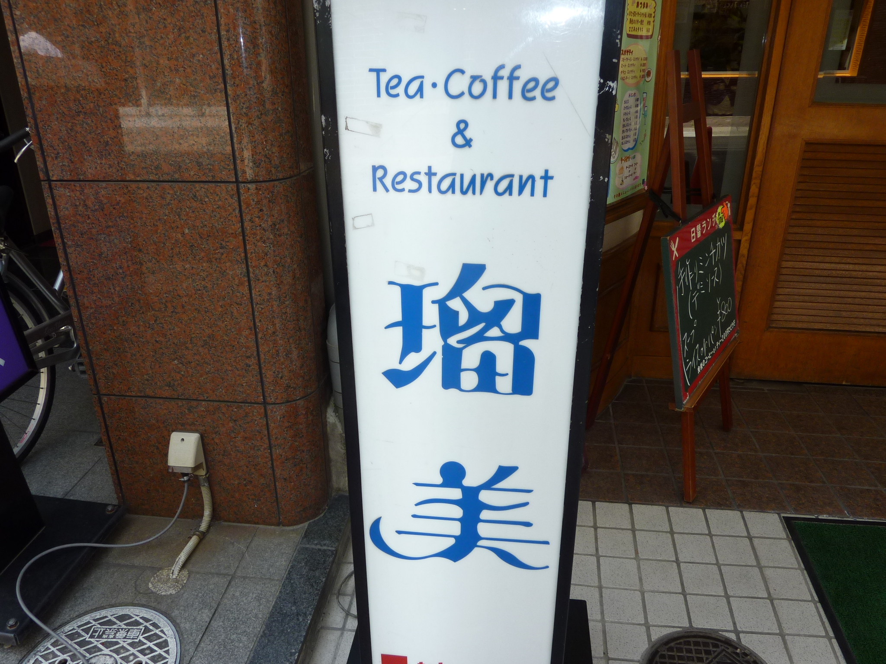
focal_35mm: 25
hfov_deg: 69.4
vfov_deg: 54.9
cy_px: 332
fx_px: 640
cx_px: 443
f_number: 4
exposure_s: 1/125
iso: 100
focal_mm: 4.1
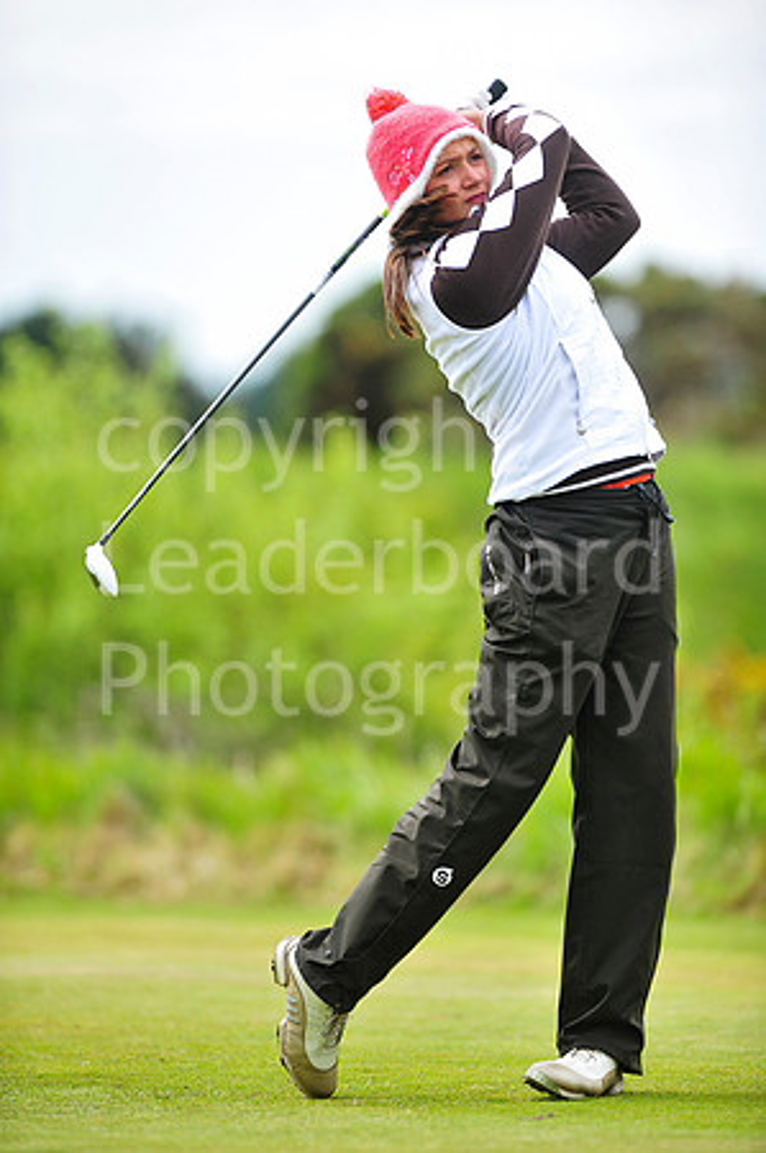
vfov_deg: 6.9
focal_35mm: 300
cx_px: 383
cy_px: 576
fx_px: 9596
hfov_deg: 4.6
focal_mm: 300
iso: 800
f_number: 4.5
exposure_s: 1/4000
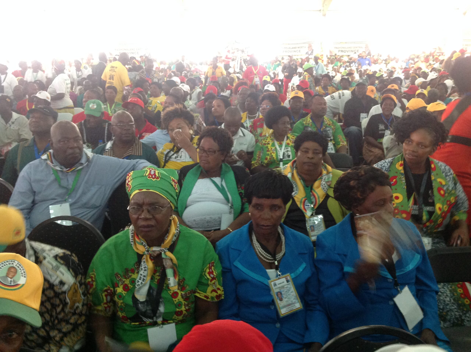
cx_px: 236
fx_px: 476
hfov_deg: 52.7
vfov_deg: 40.6
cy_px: 176
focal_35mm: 35
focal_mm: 4.28
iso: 250
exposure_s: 1/15
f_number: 2.4
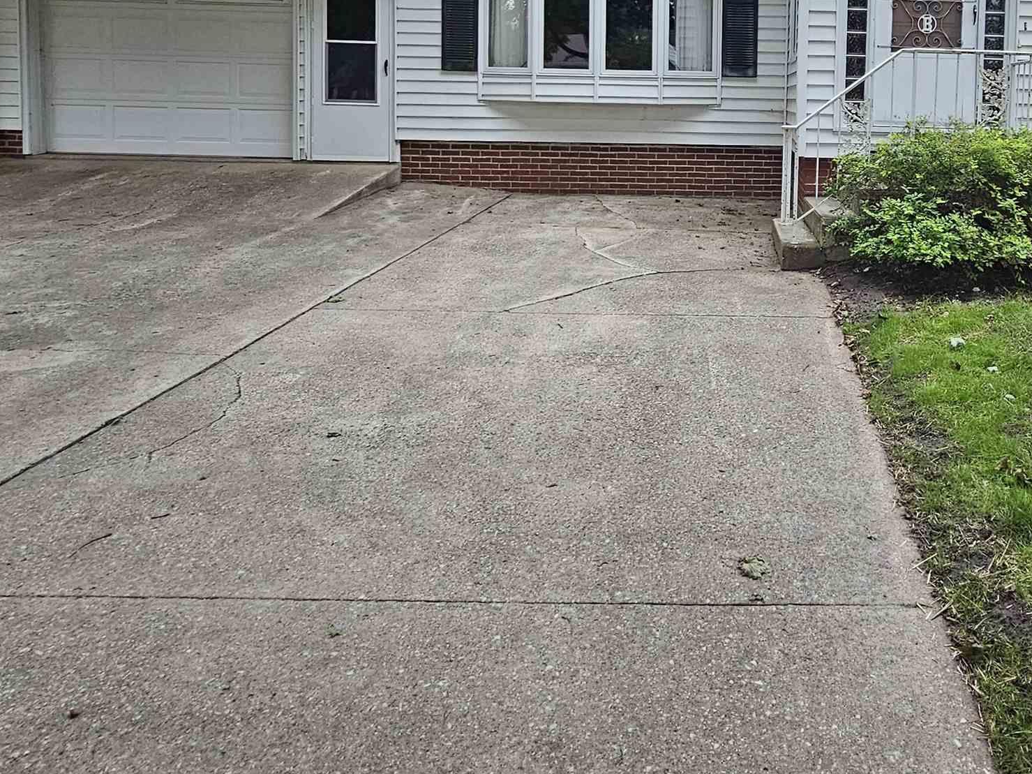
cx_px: 759
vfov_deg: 48.2
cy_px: 144
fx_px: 805
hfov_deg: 62.1
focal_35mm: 27
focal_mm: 2.2
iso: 80
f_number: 2.2
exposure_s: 1/60
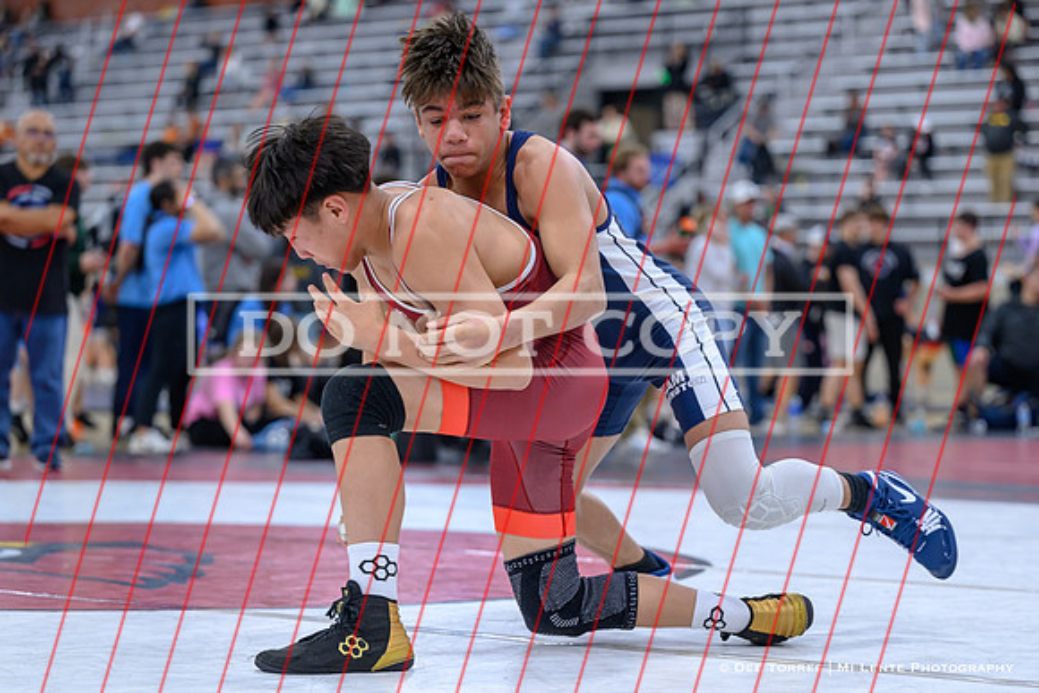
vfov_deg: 13.3
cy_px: 378
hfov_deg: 19.9
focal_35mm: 103
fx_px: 2964
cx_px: 573
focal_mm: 92
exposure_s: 1/640
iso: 1250
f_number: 2.8
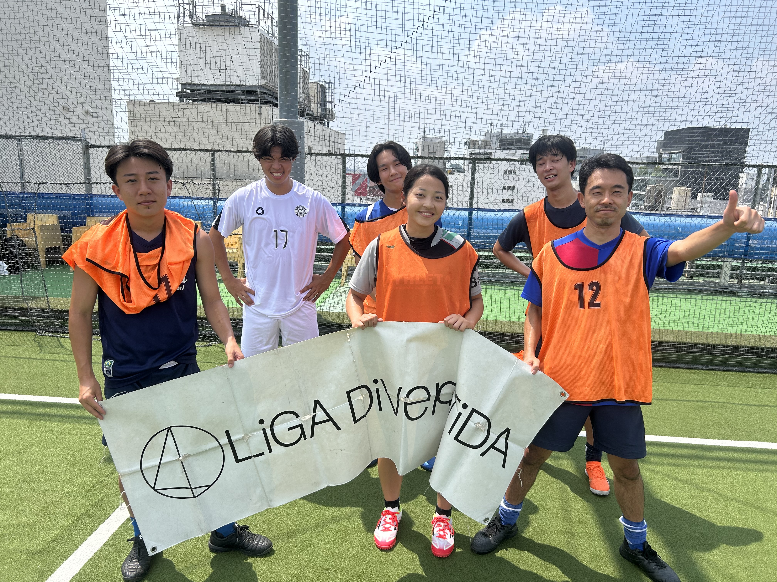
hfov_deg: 67.3
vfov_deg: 53.1
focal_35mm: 26
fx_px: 584
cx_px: 388
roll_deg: -1.2
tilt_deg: -10.6
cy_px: 291
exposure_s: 1/3571
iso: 50
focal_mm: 5.7
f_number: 1.5
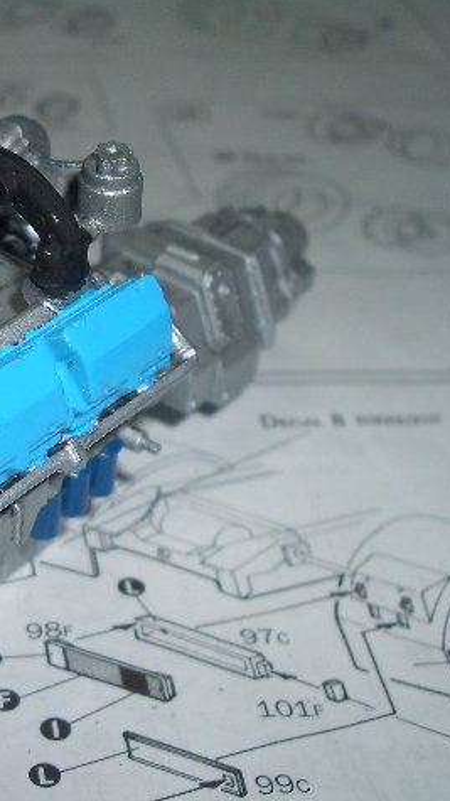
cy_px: 398
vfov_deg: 29.4
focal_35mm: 72
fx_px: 1528
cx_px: -56
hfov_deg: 16.2
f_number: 3.1
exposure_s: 1/60
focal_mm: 8.2
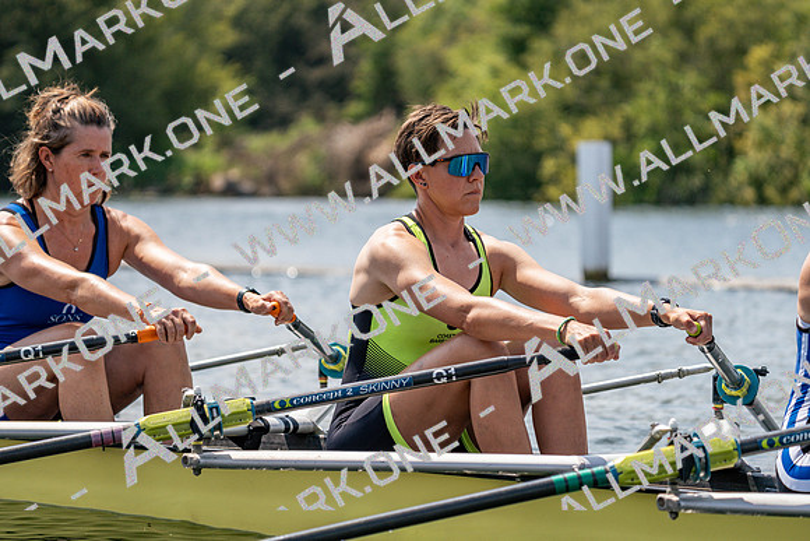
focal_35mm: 200
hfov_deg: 10.3
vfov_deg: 6.9
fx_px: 4501
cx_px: 405
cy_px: 270
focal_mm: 200
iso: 200
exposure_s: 1/1600
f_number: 5.6
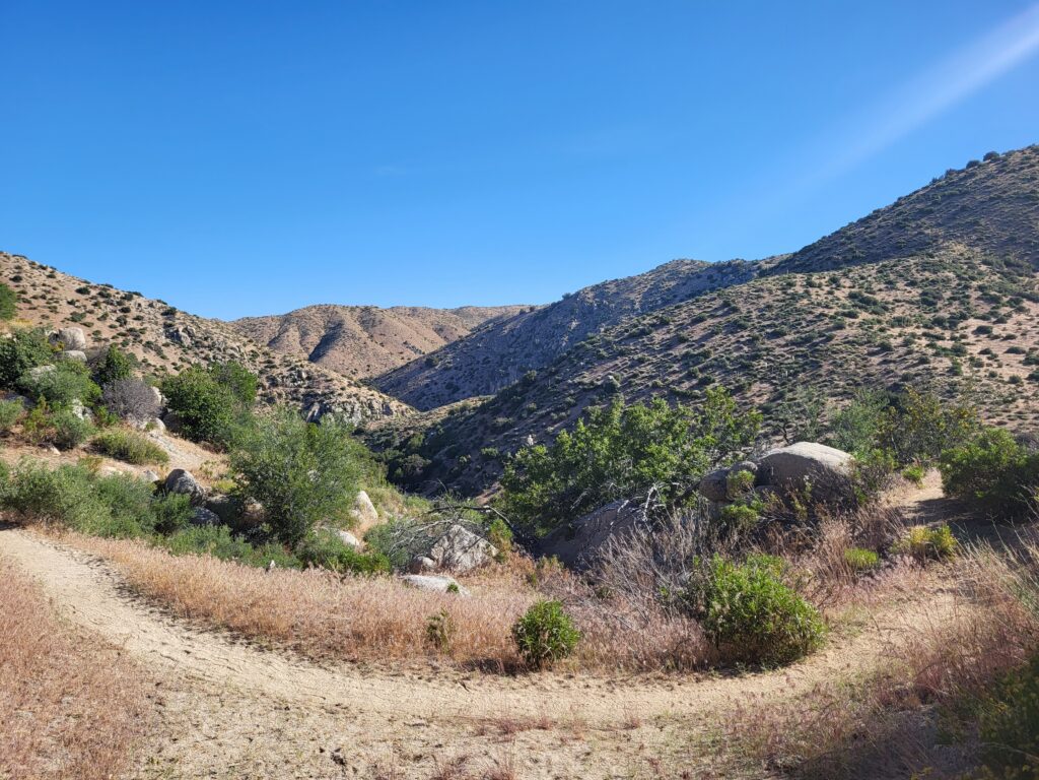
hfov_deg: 67.3
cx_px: 520
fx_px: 780
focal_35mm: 26
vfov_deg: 53.1
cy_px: 390
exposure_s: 1/1915
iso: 40
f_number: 1.8
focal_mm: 5.4
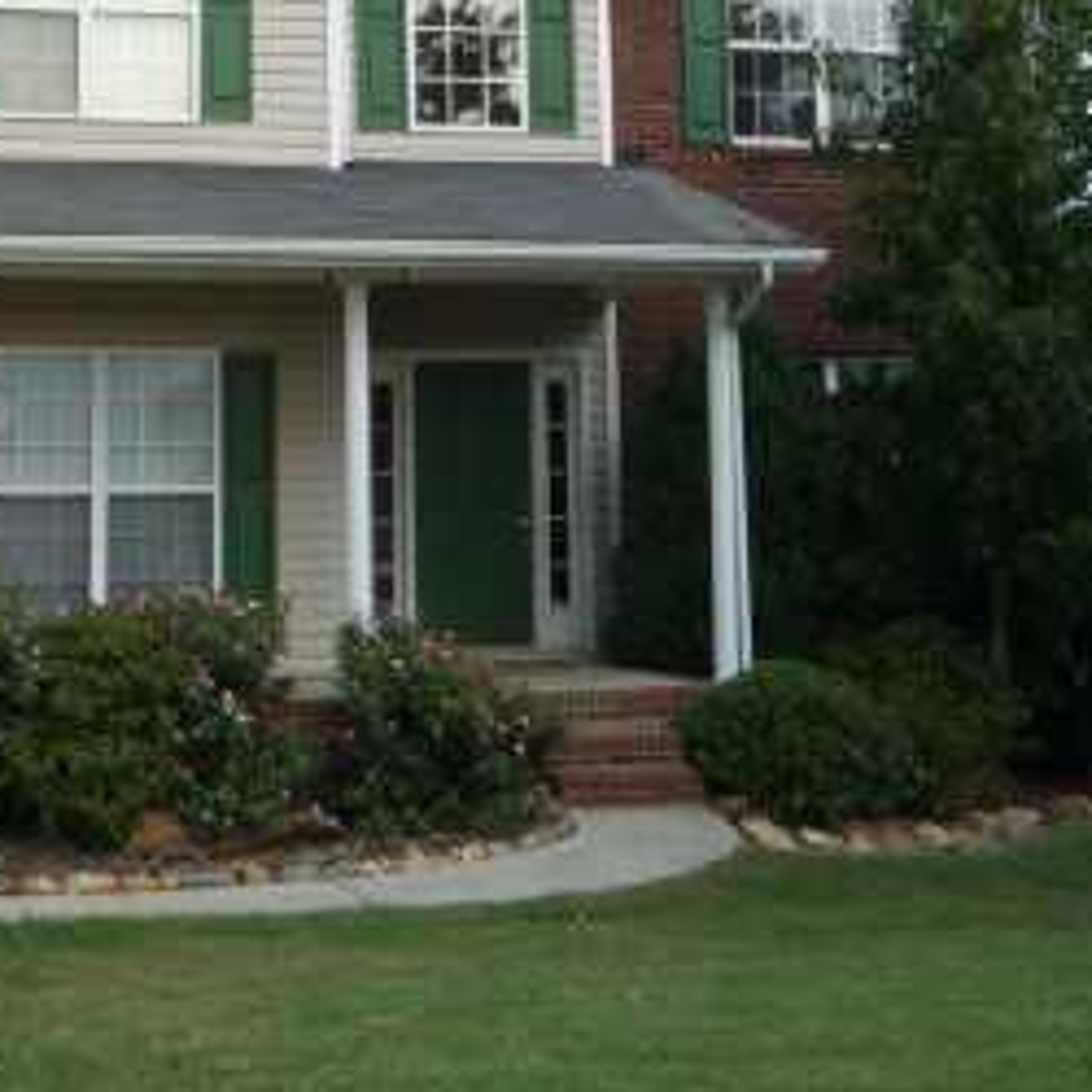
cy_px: 57
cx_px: 284
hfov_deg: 25.1
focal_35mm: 68
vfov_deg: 24.4
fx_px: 2427
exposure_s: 1/250
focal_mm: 5.2
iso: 100
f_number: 4
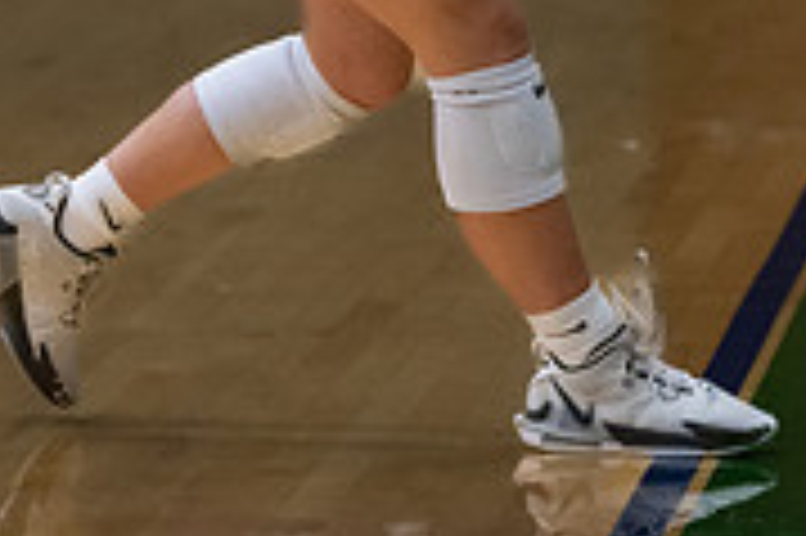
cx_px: 157
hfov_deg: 4.7
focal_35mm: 438
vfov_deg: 3.1
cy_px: -456
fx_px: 9797
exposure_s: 1/1000
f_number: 2.8
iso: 2500
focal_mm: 105
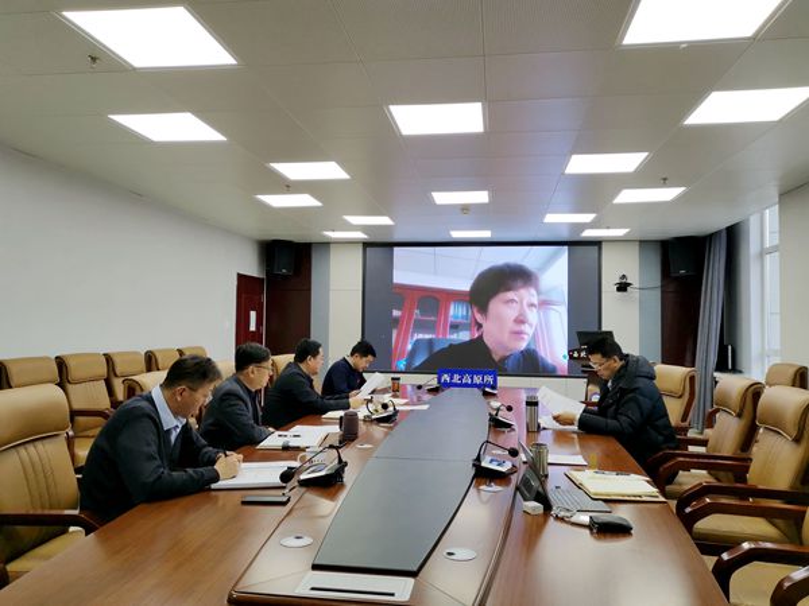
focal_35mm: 27
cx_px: 404
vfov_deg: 51.4
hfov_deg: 65.3
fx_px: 631
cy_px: 303
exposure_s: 1/100
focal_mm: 5.58
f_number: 1.8
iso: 64
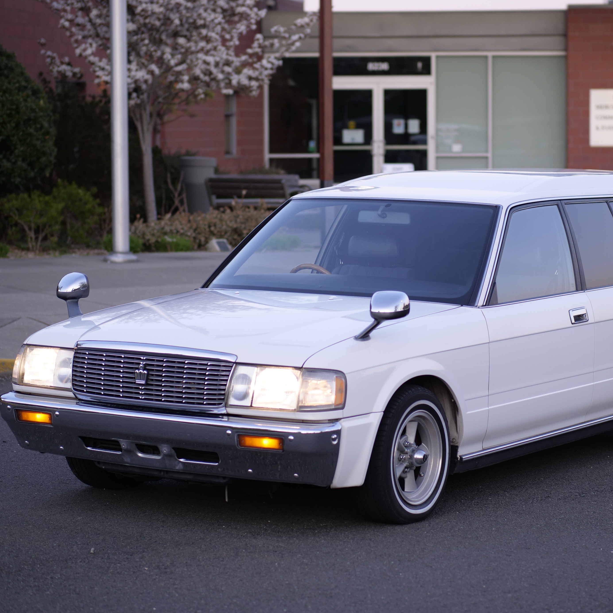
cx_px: 386
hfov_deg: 17.0
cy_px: 308
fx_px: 2044
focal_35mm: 102
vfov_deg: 17.1
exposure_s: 1/320
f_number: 1.6
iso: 200
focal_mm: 43
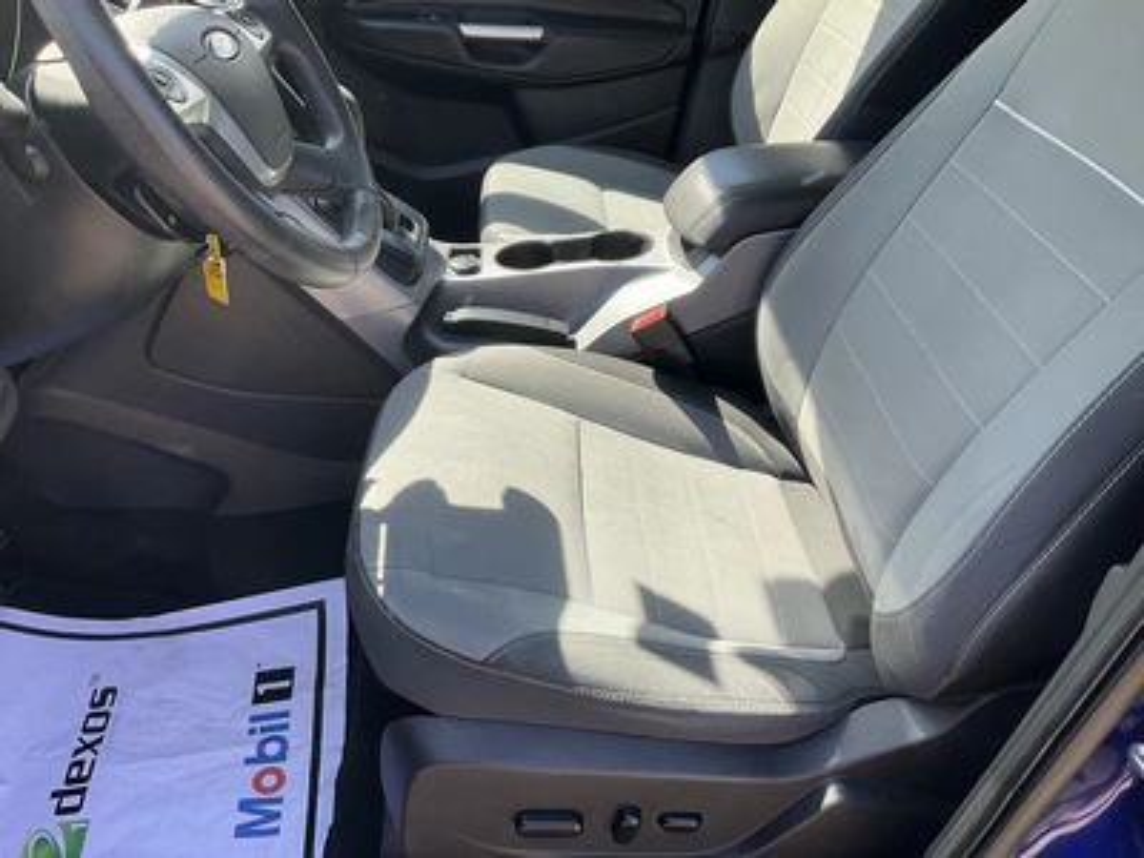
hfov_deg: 61.7
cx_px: 572
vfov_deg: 48.2
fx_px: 958
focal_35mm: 29
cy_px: 429
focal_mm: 3
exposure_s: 1/206
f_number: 1.8
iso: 20
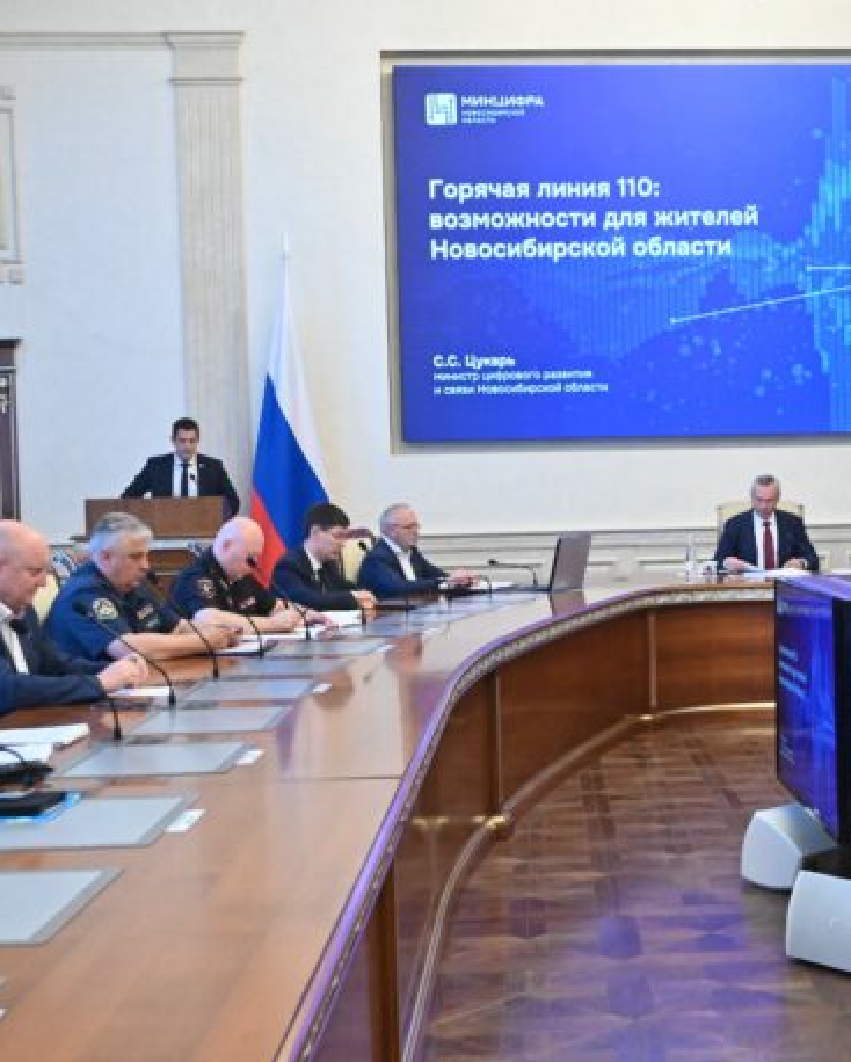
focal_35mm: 57
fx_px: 1793
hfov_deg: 26.2
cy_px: 529
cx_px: 693
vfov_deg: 33.0
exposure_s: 1/160
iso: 6400
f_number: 10
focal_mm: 40
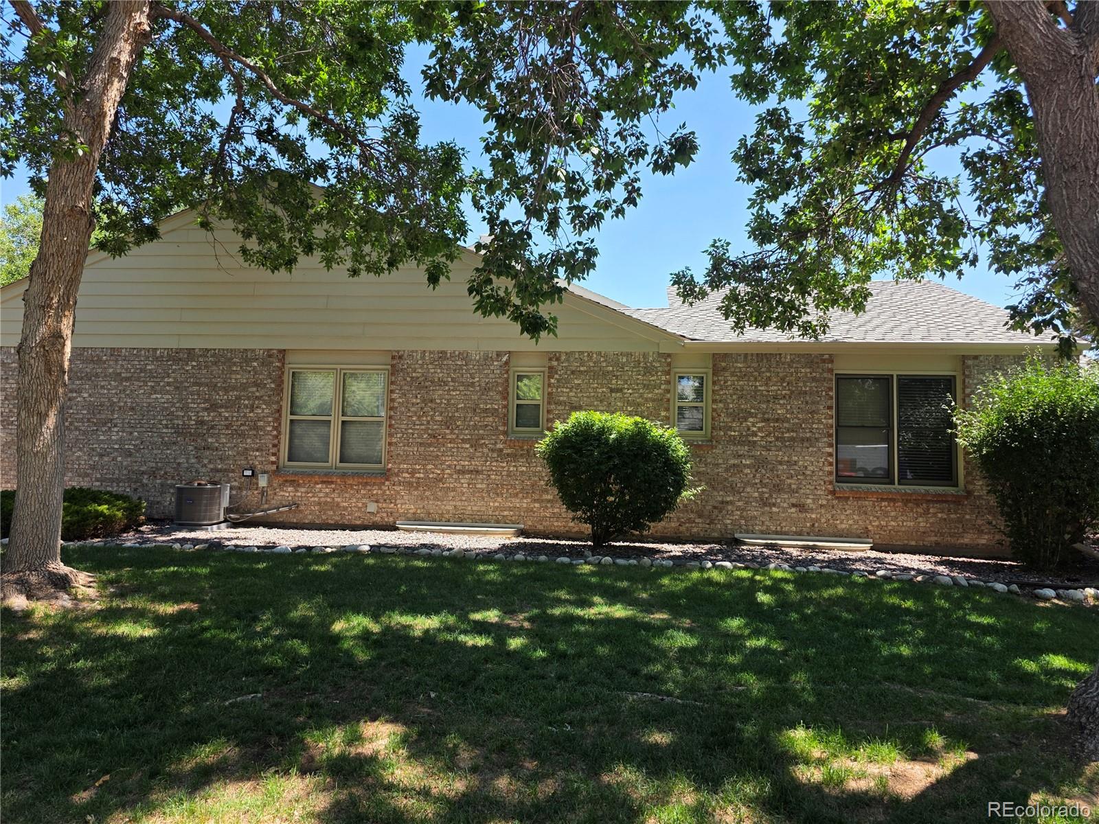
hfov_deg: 73.9
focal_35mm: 23
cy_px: 412
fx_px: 730
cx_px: 550
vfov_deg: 58.9
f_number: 1.7
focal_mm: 6.3
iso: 80
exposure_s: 1/1650
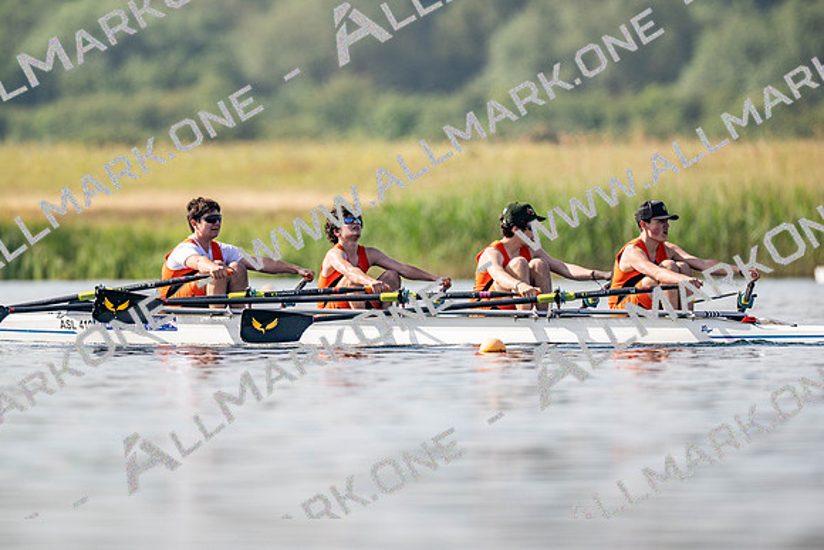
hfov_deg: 3.4
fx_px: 13736
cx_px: 412
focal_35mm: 600
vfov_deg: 2.3
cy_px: 275
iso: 220
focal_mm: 600
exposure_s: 1/2500
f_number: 5
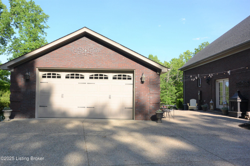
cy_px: 83
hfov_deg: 63.7
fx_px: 201
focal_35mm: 29
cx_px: 125
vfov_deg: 45.0
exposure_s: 1/500
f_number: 5.6
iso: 160
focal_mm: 11
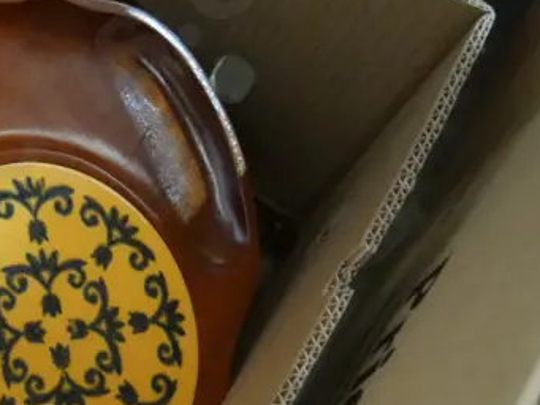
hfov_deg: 20.9
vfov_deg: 17.5
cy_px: 284
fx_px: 1311
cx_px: -185
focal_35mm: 84
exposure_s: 1/60
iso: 3200
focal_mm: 14
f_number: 3.5
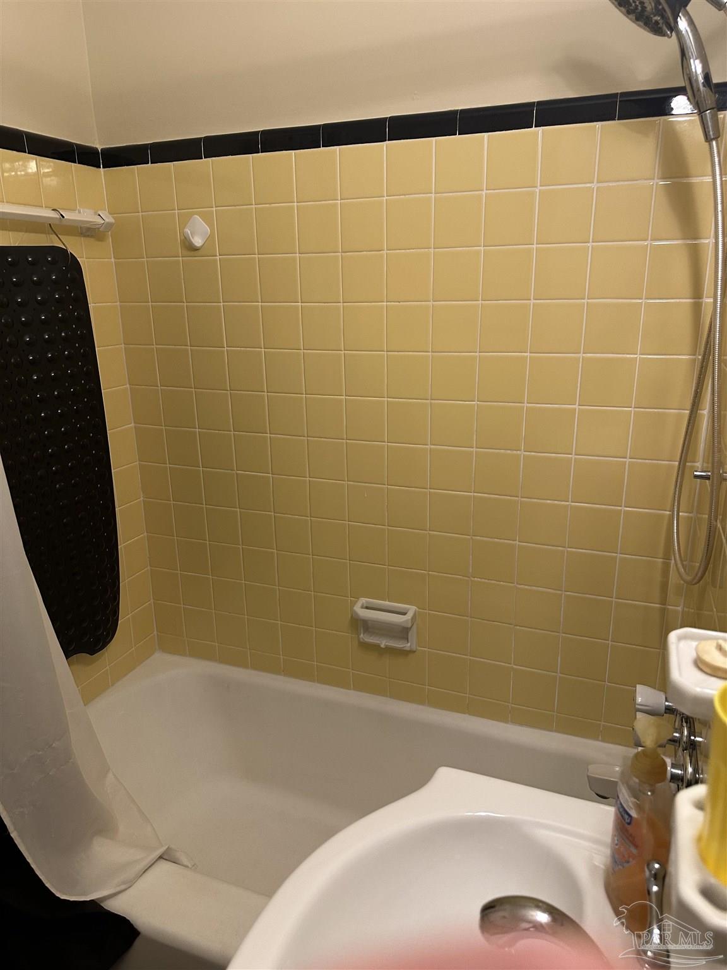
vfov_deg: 71.6
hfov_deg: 56.8
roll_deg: -0.2
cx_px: 364
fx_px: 672
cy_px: 485
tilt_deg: -17.1
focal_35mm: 24
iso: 200
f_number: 1.78
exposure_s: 1/60
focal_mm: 6.86
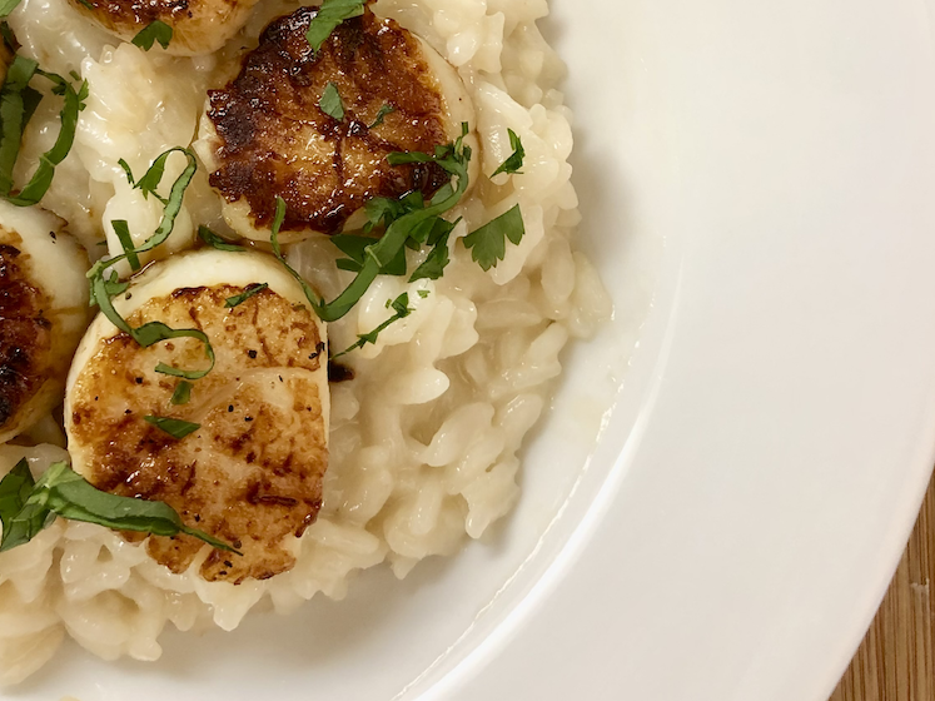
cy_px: 97
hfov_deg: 37.9
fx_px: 1350
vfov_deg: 28.2
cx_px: 345
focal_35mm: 50
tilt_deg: -81.7
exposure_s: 1/24
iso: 40
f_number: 1.8
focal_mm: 4
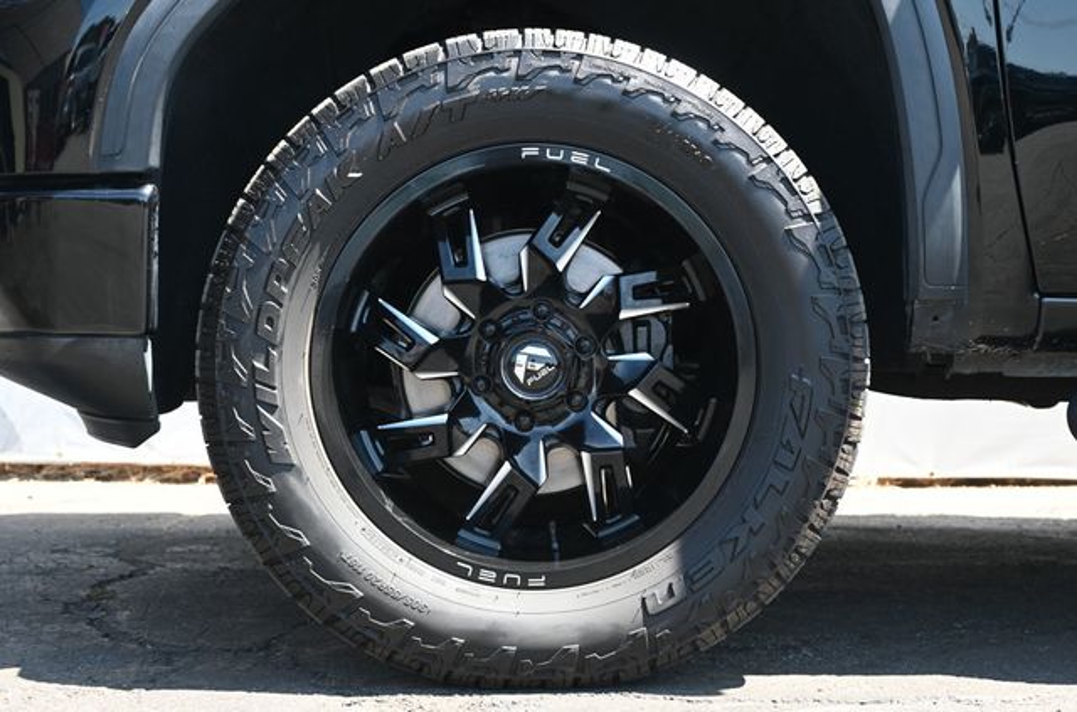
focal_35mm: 57
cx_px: 538
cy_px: 356
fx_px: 1701
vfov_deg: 23.6
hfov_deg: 35.1
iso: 400
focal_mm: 38
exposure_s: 1/160
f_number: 5.6
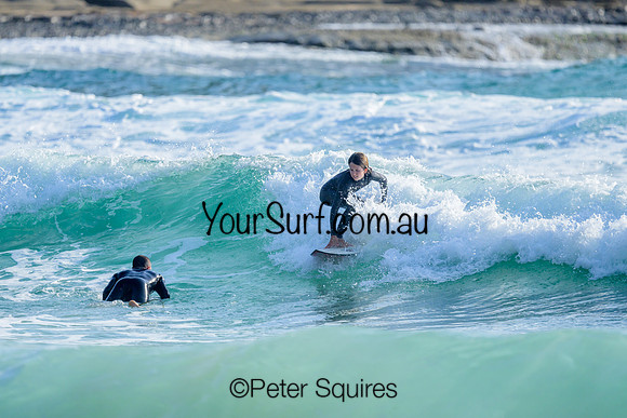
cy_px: 209
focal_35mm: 800
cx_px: 314
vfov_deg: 1.7
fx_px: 13936
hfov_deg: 2.6
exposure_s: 1/2000
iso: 280
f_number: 6.3
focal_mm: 800
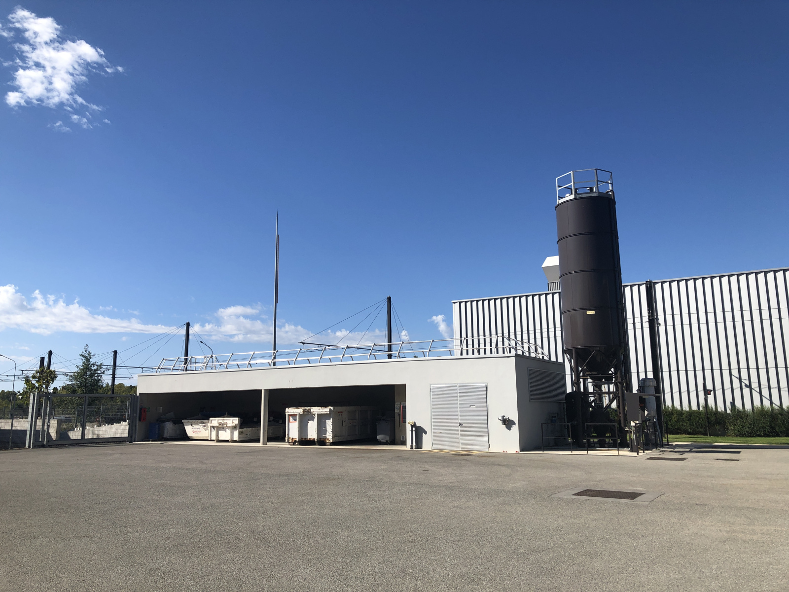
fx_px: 638
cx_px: 394
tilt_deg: +10.9
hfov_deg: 63.4
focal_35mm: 28
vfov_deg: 49.7
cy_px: 296
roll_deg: -0.8
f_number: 1.8
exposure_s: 1/2667
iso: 20
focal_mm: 3.99
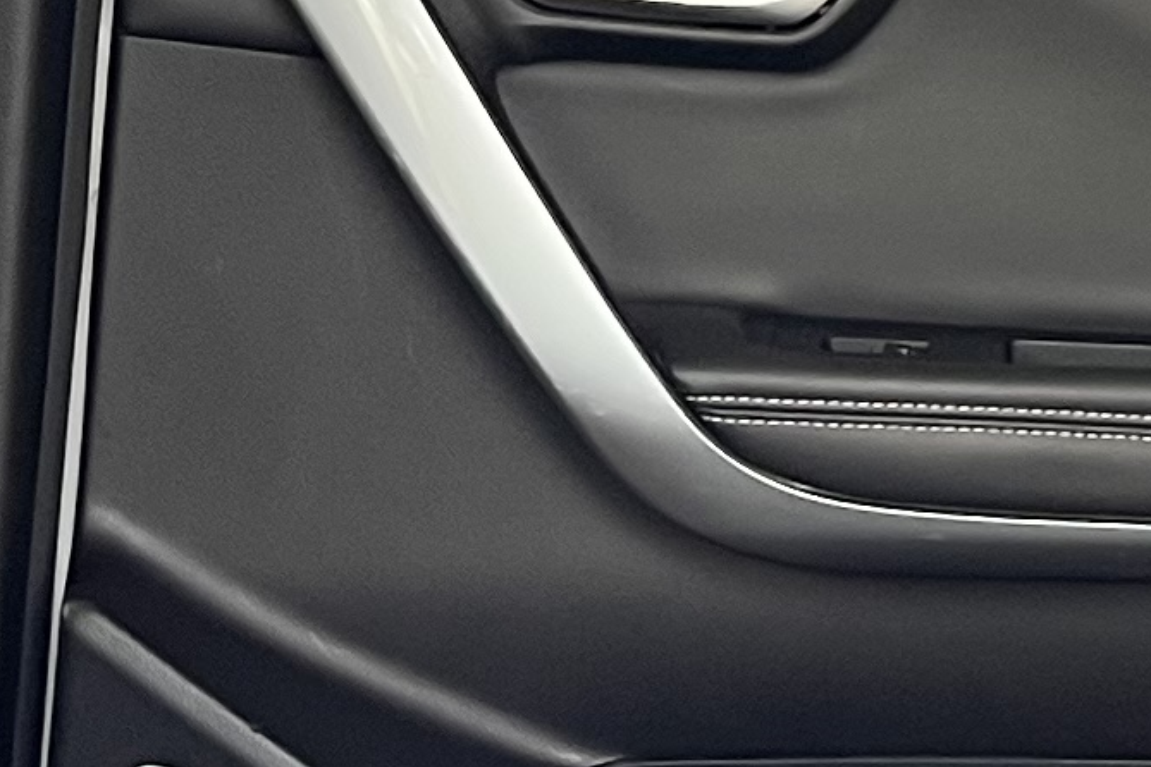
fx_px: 5211
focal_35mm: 163
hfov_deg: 12.5
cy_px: 948
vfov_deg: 8.3
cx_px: 1118
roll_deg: -6.4
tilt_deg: -17.4
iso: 125
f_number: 1.6
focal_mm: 5.1
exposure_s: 1/89
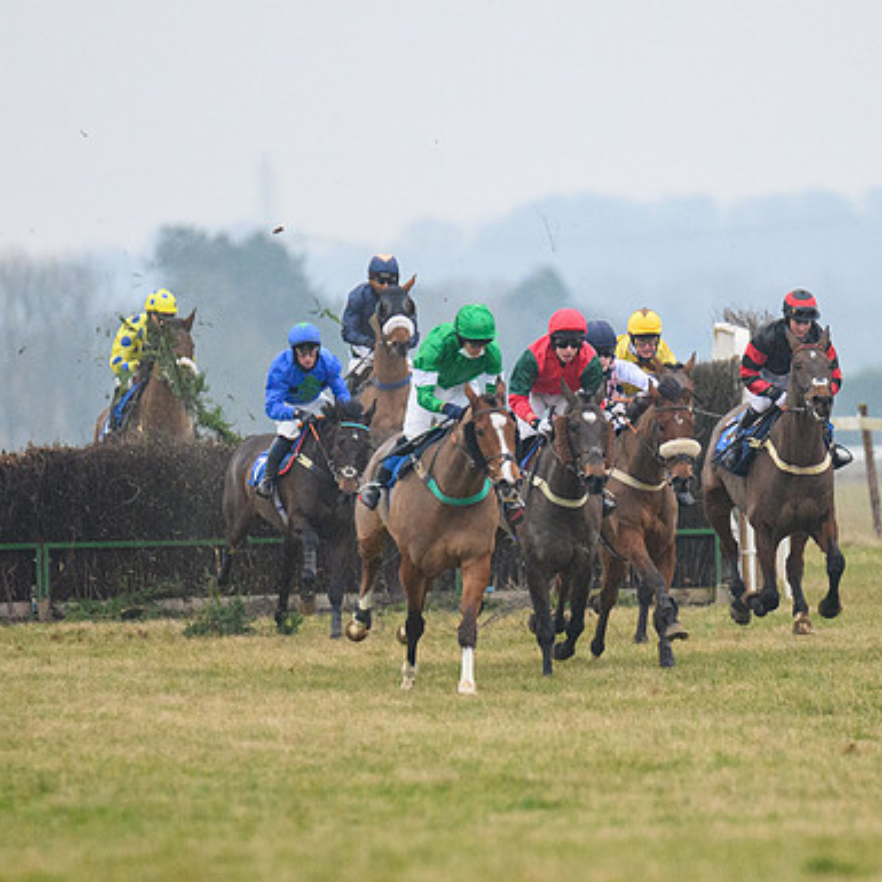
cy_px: 367
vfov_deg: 2.5
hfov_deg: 2.5
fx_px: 20208
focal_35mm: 701
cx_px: 548
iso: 2000
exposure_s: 1/500
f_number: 4
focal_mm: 300
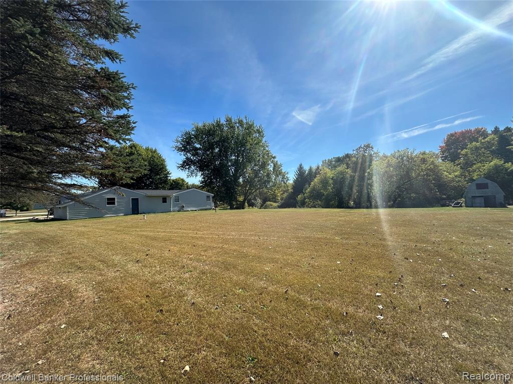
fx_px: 207
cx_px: 256
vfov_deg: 85.7
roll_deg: +2.0
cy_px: 192
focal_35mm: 14
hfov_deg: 102.1
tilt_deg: +0.5
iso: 40
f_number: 2.2
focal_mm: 2.22
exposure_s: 1/1575
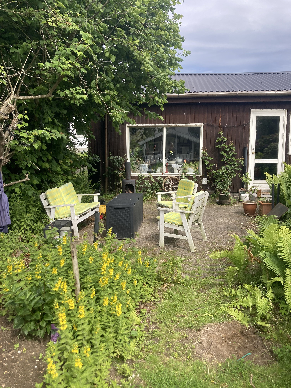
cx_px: 146
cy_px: 194
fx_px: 314
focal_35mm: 28
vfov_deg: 63.4
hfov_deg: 49.7
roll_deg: -0.6
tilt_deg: -9.0
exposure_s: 1/991
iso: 20
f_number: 1.8
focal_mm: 3.99
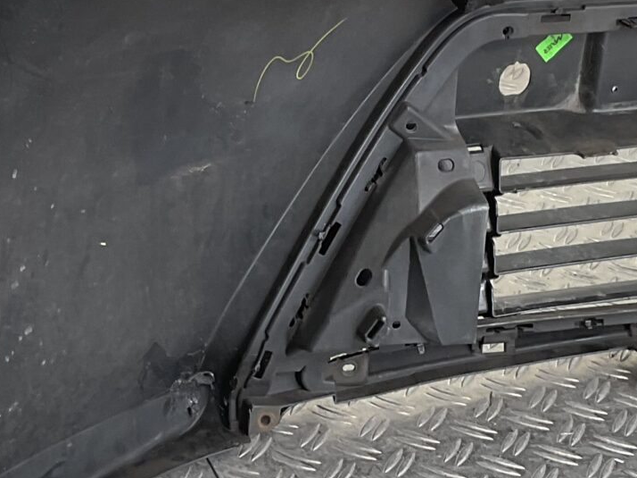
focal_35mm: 104
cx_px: 365
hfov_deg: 18.9
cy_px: 265
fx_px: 1913
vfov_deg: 14.2
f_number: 1.8
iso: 16
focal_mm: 3
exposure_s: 1/120
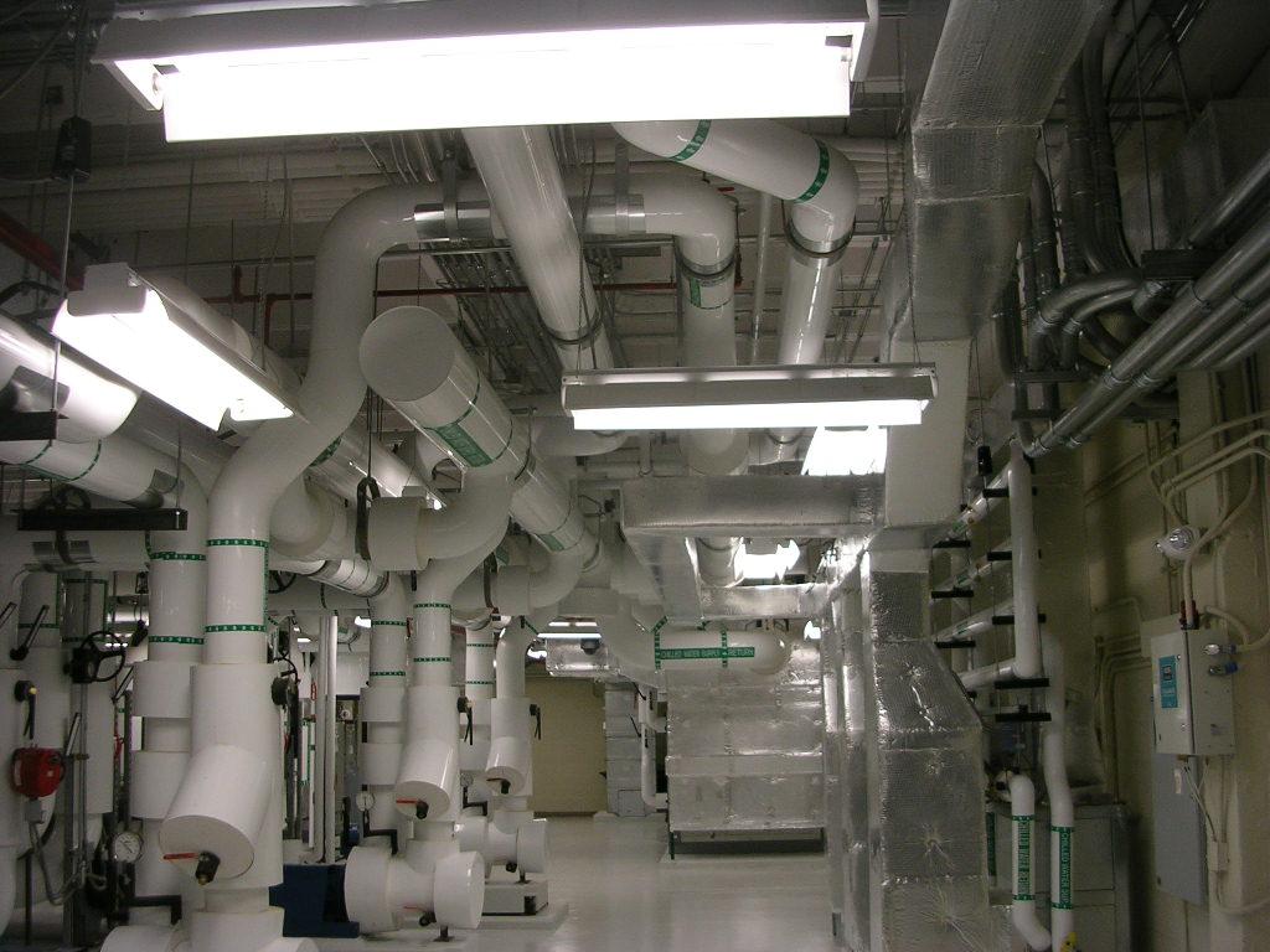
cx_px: 635
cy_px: 476
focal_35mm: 38
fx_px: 1394
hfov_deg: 49.0
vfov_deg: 37.7
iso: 50
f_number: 2.8
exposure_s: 1/42.4
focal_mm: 5.8
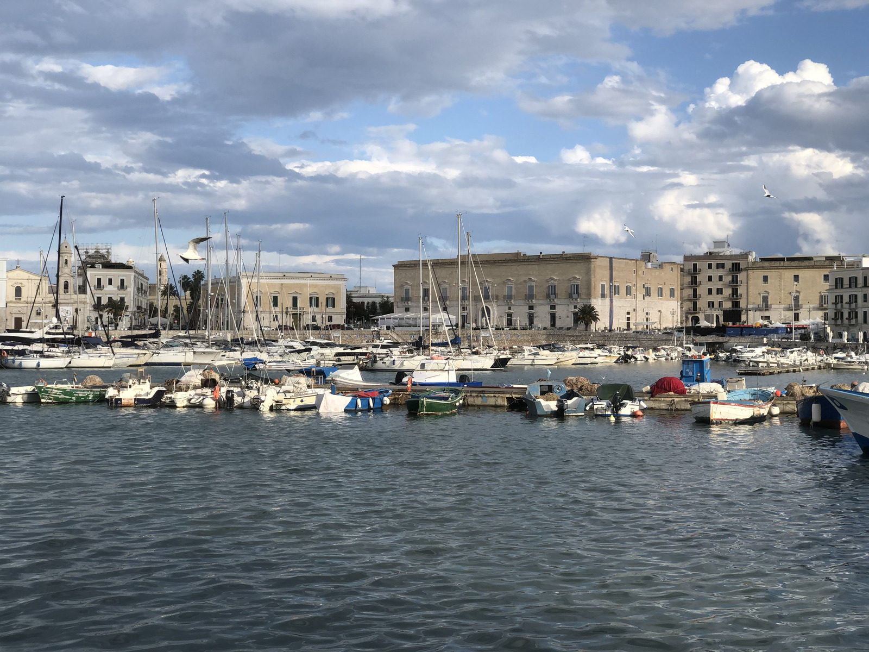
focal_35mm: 52
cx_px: 434
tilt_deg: +1.0
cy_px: 326
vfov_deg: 28.0
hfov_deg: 36.8
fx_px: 1305
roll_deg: +0.7
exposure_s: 1/1230
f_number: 2.4
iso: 16
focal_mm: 6
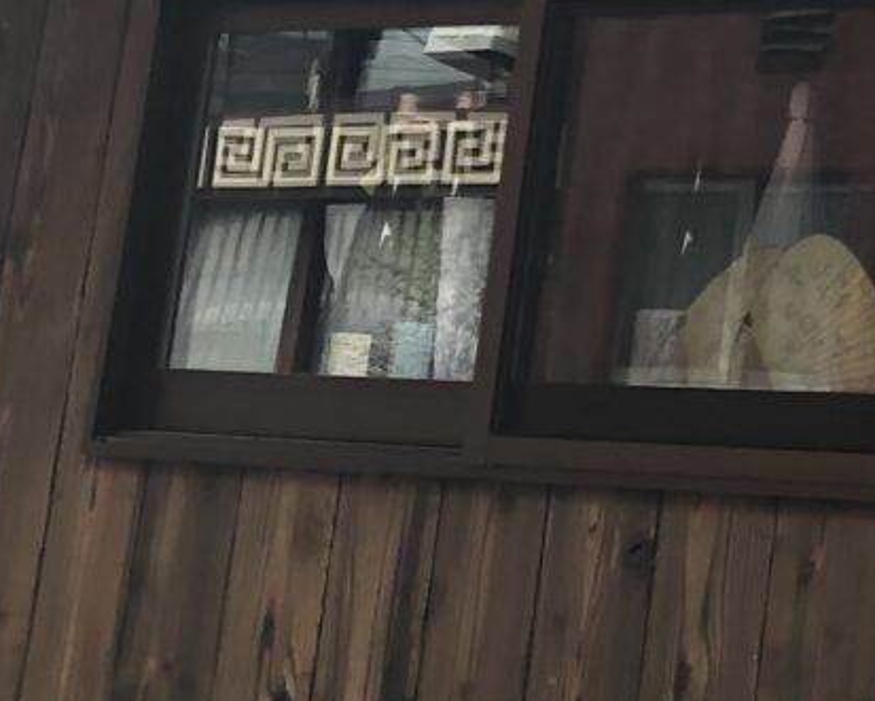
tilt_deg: +12.4
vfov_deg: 11.8
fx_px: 3291
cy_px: -220
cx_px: 1504
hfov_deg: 13.7
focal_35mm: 127
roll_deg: -3.6
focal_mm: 4
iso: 32
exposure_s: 1/120
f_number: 1.8
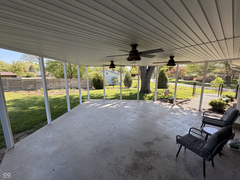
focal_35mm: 14
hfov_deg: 102.1
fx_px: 97
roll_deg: +0.9
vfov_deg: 85.7
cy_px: 90
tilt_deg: -7.2
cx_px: 120
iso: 50
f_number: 2.2
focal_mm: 2.22
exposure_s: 1/342
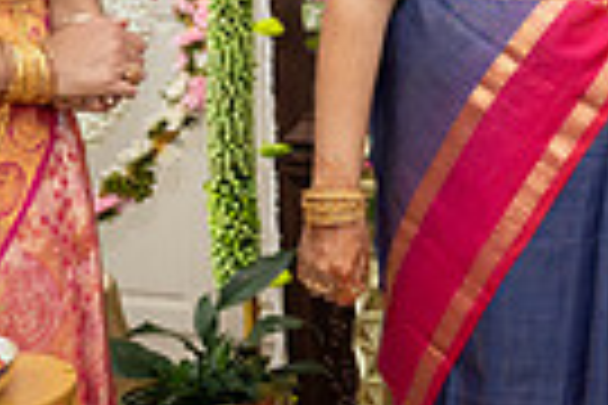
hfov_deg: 15.1
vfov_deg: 11.2
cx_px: 1045
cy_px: -79
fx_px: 2027
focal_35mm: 120
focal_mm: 27.5
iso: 640
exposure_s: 1/160
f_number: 3.2
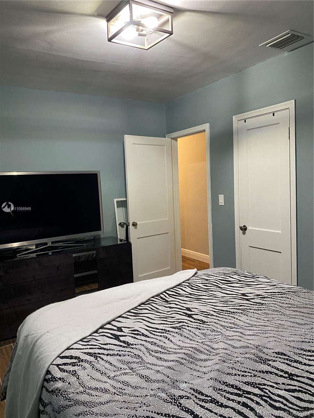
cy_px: 209
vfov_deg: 67.3
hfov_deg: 53.1
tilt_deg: -5.2
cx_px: 157
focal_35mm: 26
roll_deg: +2.6
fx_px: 314
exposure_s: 1/60
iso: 320
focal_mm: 4.25
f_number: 1.8
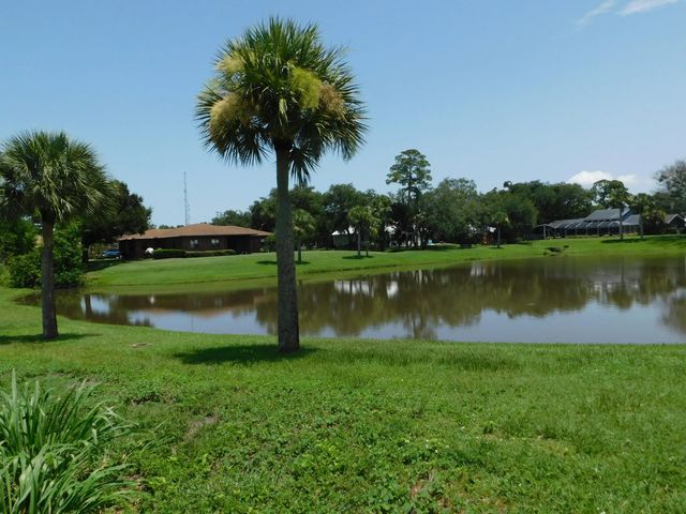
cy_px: 257
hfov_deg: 69.4
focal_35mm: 25
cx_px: 343
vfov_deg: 54.9
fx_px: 495
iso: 125
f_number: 6.2
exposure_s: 1/500
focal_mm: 4.5
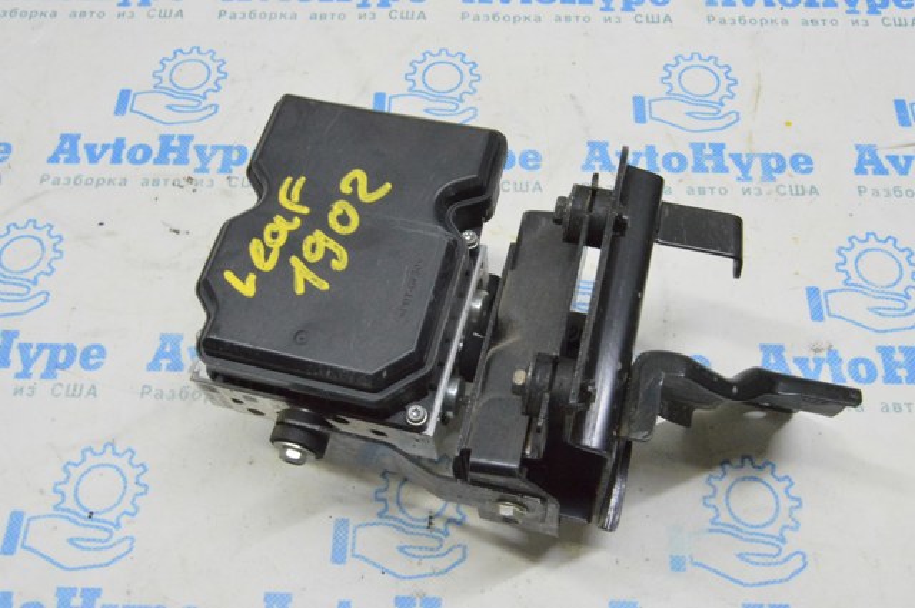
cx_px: 458
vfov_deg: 38.3
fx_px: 876
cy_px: 304
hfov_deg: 55.2
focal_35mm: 34
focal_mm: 23
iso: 6400
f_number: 20
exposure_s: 1/20
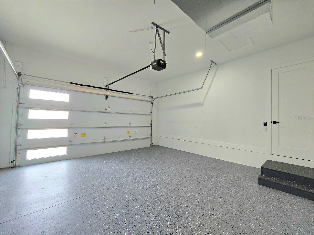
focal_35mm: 13
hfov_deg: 106.2
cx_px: 157
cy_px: 118
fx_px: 118
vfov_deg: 89.9
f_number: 2.2
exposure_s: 1/101
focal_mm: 2.2
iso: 320
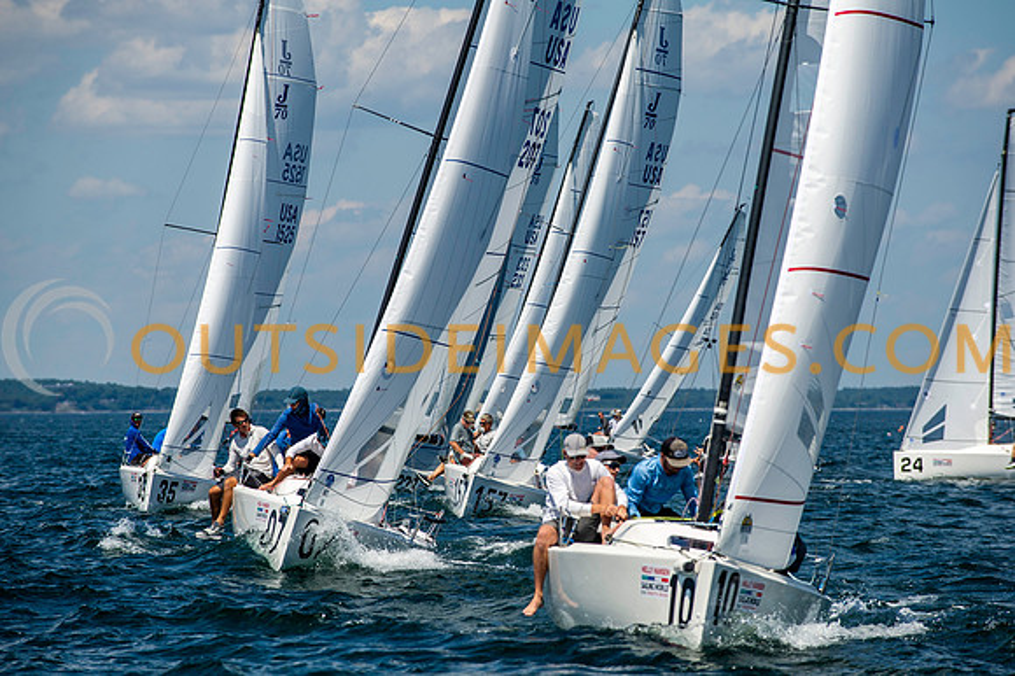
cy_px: 338
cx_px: 508
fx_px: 5936
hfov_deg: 9.8
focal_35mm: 211
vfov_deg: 6.5
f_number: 5.6
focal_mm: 200
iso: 320
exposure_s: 1/2500
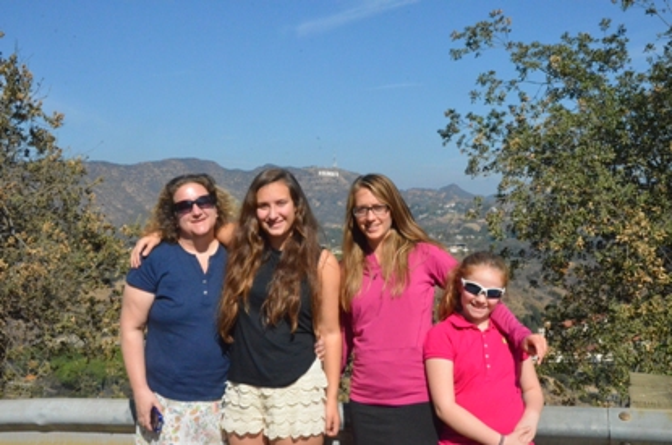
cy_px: 222
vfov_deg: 35.4
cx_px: 336
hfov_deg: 51.4
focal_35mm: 38
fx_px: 699
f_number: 22
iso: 6400
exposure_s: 1/2000
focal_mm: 25
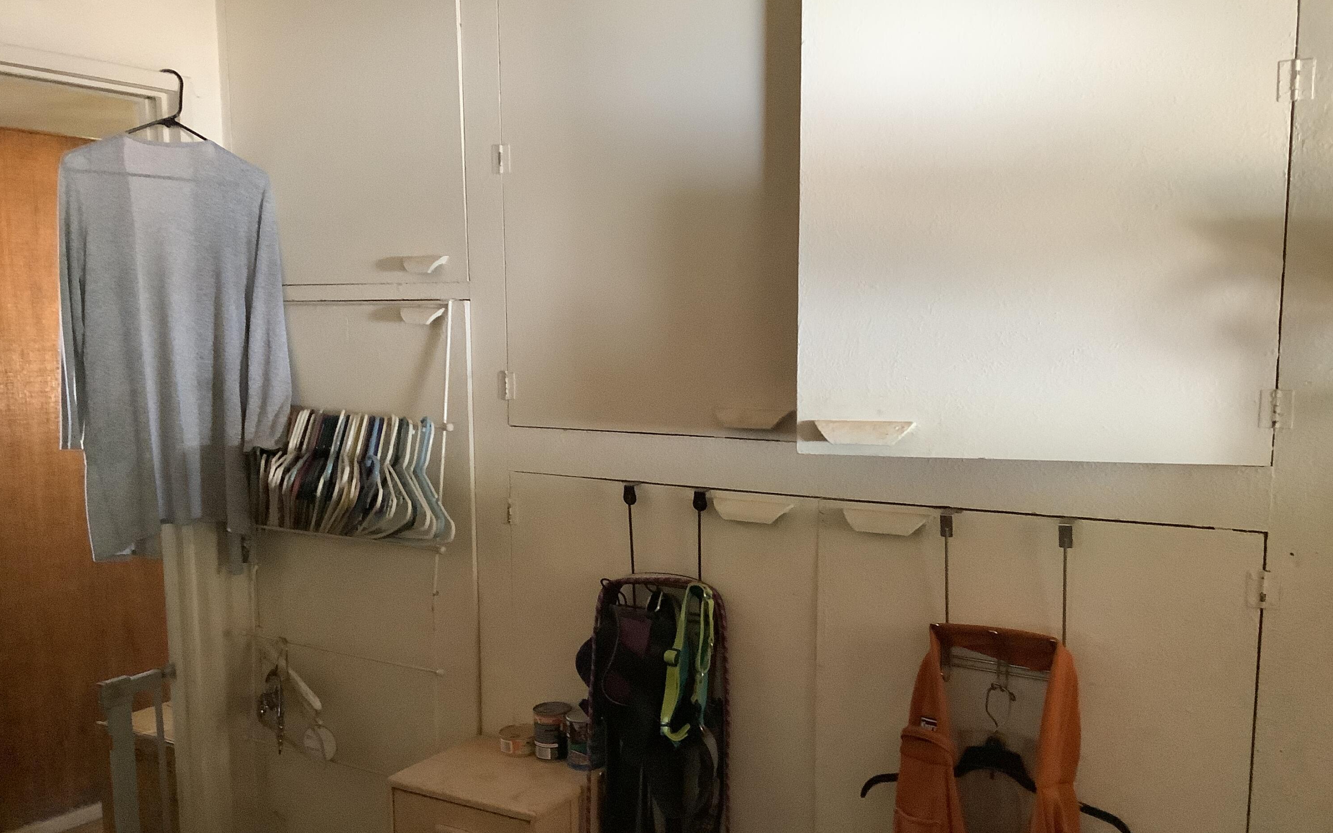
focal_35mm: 33
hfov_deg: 58.1
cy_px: 498
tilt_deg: -9.4
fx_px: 1199
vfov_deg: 38.2
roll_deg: +0.5
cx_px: 666
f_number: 2.4
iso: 640
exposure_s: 1/30
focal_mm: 3.3
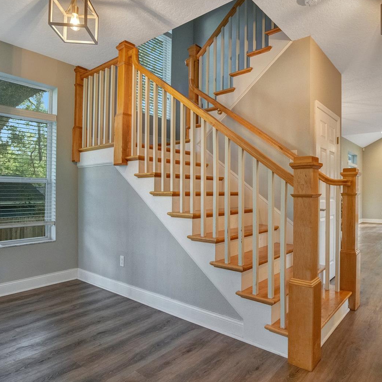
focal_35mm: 21
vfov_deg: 72.1
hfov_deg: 70.9
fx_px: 262
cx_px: 240
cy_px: 192
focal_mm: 16
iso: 6400
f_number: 4
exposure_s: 1/320
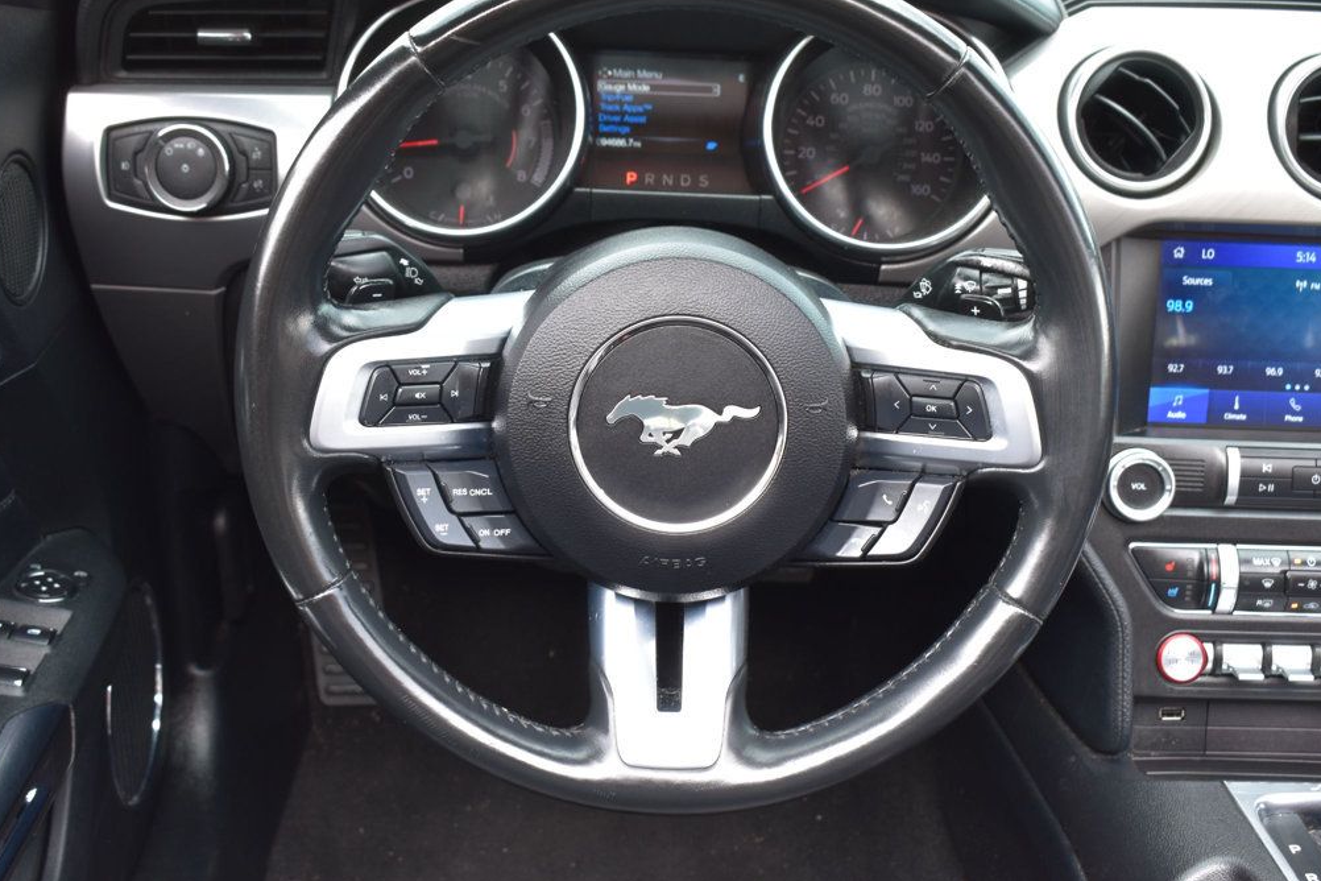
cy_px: 439
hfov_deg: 41.5
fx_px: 1743
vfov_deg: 28.4
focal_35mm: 48
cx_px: 659
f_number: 7.1
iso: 400
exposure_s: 1/30
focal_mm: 31
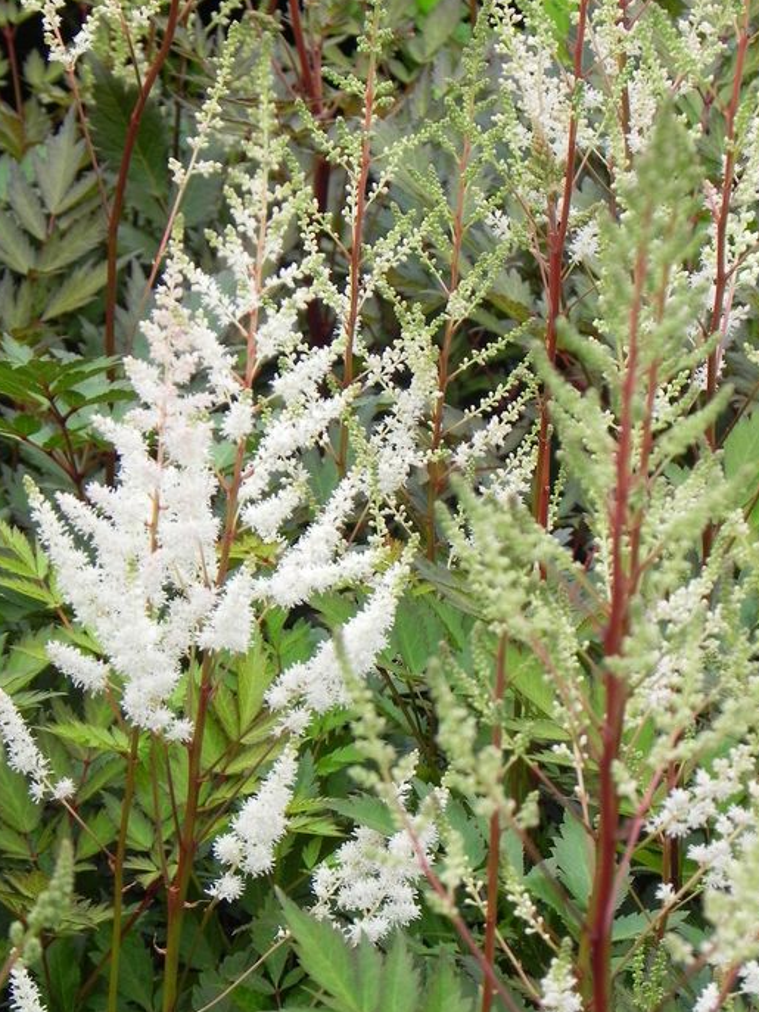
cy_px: 547
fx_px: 7223
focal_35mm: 247
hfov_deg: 6.0
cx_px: 351
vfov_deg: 8.0
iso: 160
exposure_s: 1/200
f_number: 5
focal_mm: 37.7
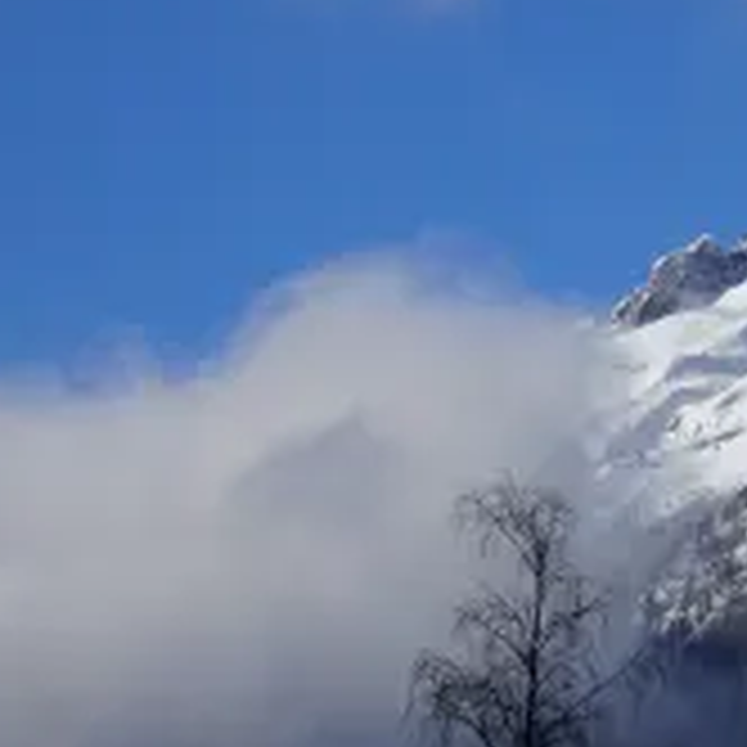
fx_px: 4785
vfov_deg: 8.9
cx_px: 1170
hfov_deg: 8.7
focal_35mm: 196
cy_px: 72
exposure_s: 1/250
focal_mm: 64
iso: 100
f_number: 11
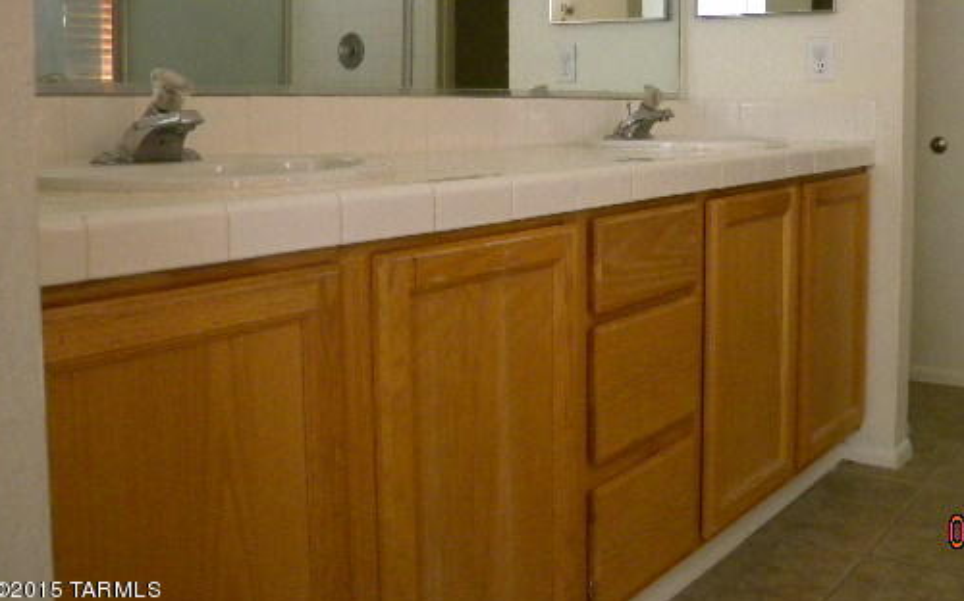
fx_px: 998
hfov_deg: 51.1
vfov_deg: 33.0
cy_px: 166
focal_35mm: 38
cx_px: 598
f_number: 3.5
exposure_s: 1/24.5
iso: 400
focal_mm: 5
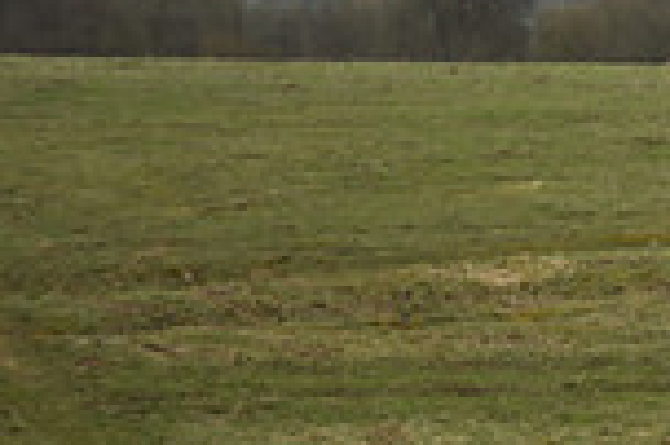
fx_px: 14166
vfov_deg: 1.8
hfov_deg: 2.7
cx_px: 1243
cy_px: 335
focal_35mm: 762
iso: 450
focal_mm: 200
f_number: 3.2
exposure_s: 1/1250
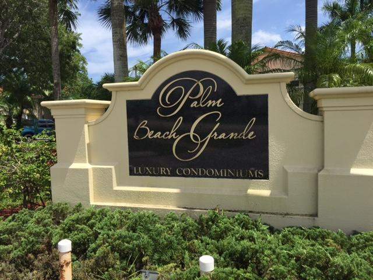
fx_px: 312
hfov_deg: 61.7
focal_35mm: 29
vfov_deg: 48.2
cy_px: 140
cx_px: 186
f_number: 2.2
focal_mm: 4.15
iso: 32
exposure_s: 1/1721
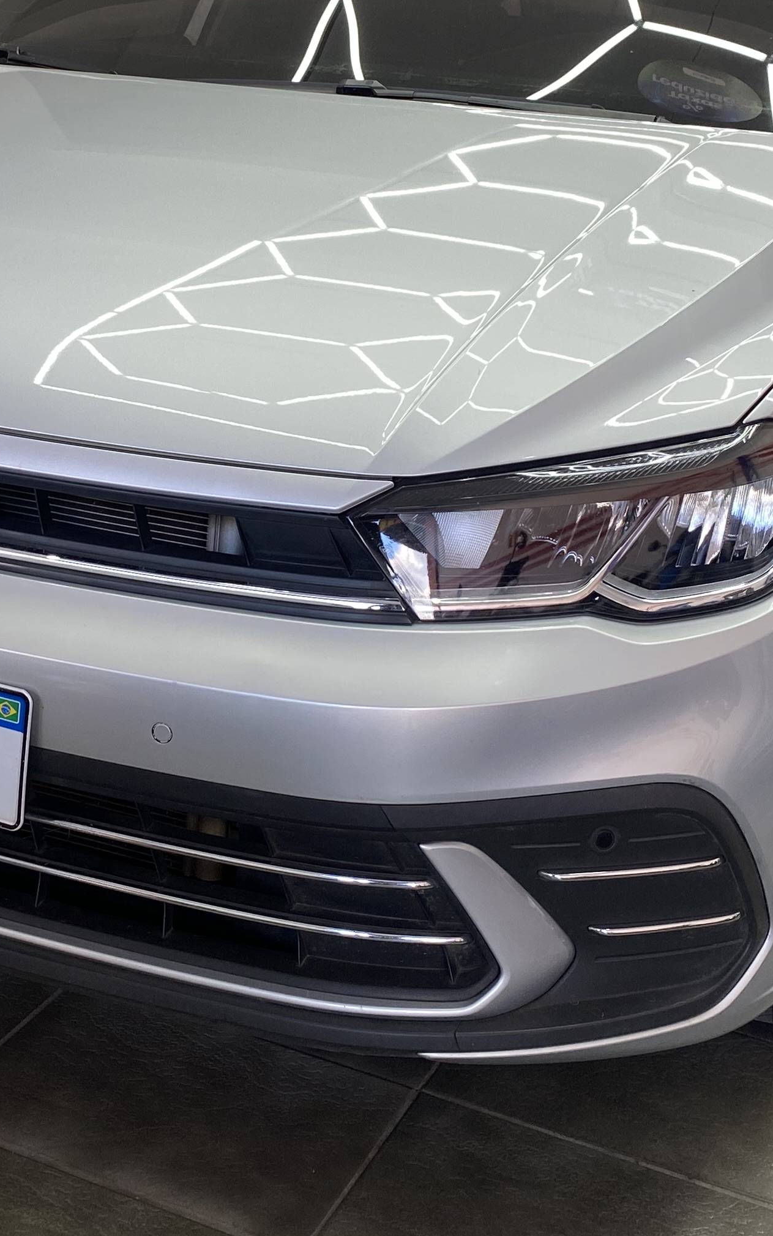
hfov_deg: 23.3
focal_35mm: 55
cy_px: 421
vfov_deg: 36.5
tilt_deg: -11.3
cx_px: 187
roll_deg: -5.2
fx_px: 1853
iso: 50
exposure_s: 1/120
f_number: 1.8
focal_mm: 4.25
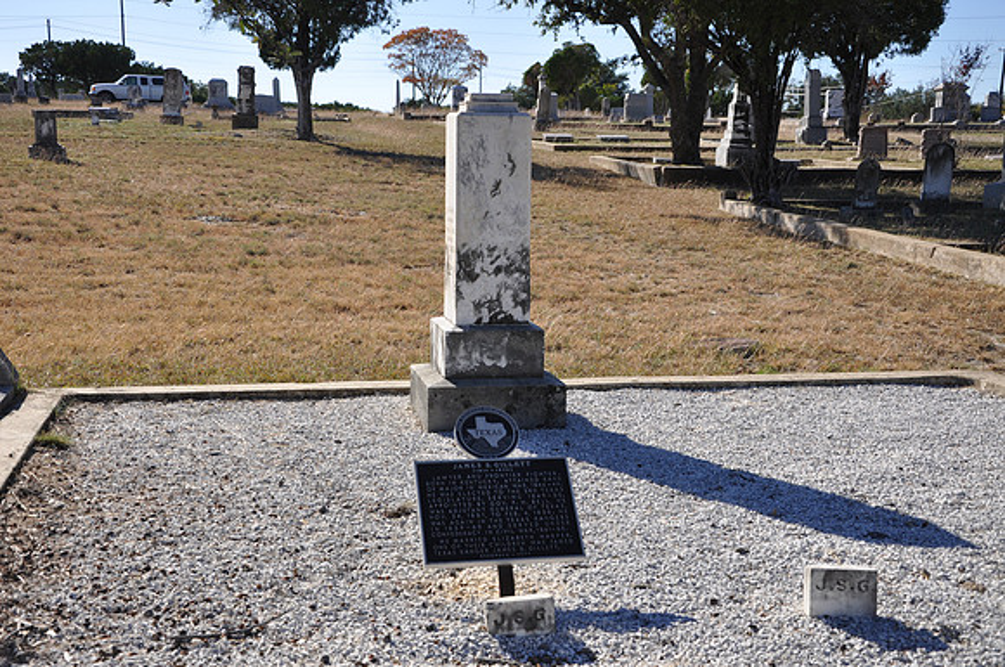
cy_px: 334
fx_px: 1422
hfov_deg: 38.9
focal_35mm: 51
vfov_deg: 26.4
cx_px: 502
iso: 200
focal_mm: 34
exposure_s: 1/200
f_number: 7.1
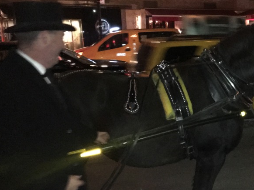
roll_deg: +0.2
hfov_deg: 35.7
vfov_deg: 28.4
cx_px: 219
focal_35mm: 51
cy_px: 124
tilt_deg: -13.9
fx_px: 374
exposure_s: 1/16
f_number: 2.2
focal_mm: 4.15
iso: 800
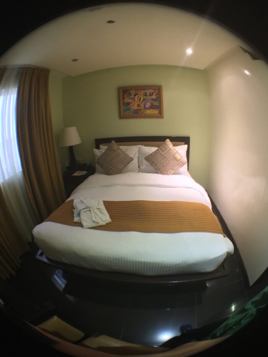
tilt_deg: -21.9
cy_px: 178
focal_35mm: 29
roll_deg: +1.6
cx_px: 134
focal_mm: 4.15
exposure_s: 1/15
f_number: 2.2
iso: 200
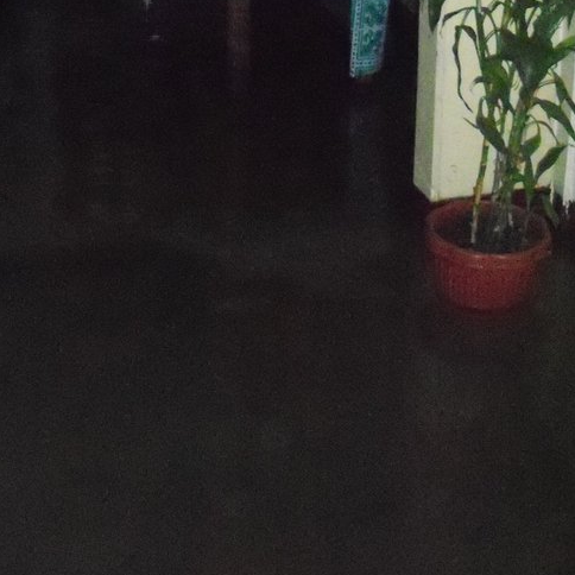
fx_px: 1334
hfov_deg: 24.3
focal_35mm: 71
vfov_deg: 23.6
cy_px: 51
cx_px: 235
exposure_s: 1/500
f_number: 3.5
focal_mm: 6.3
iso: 1600
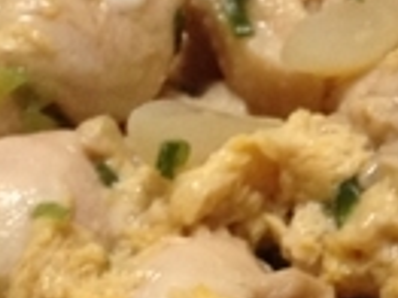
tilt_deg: -55.2
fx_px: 2320
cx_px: 349
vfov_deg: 7.3
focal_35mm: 202
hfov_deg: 9.8
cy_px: 274
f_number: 2.4
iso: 125
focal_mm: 4.12
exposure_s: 1/20
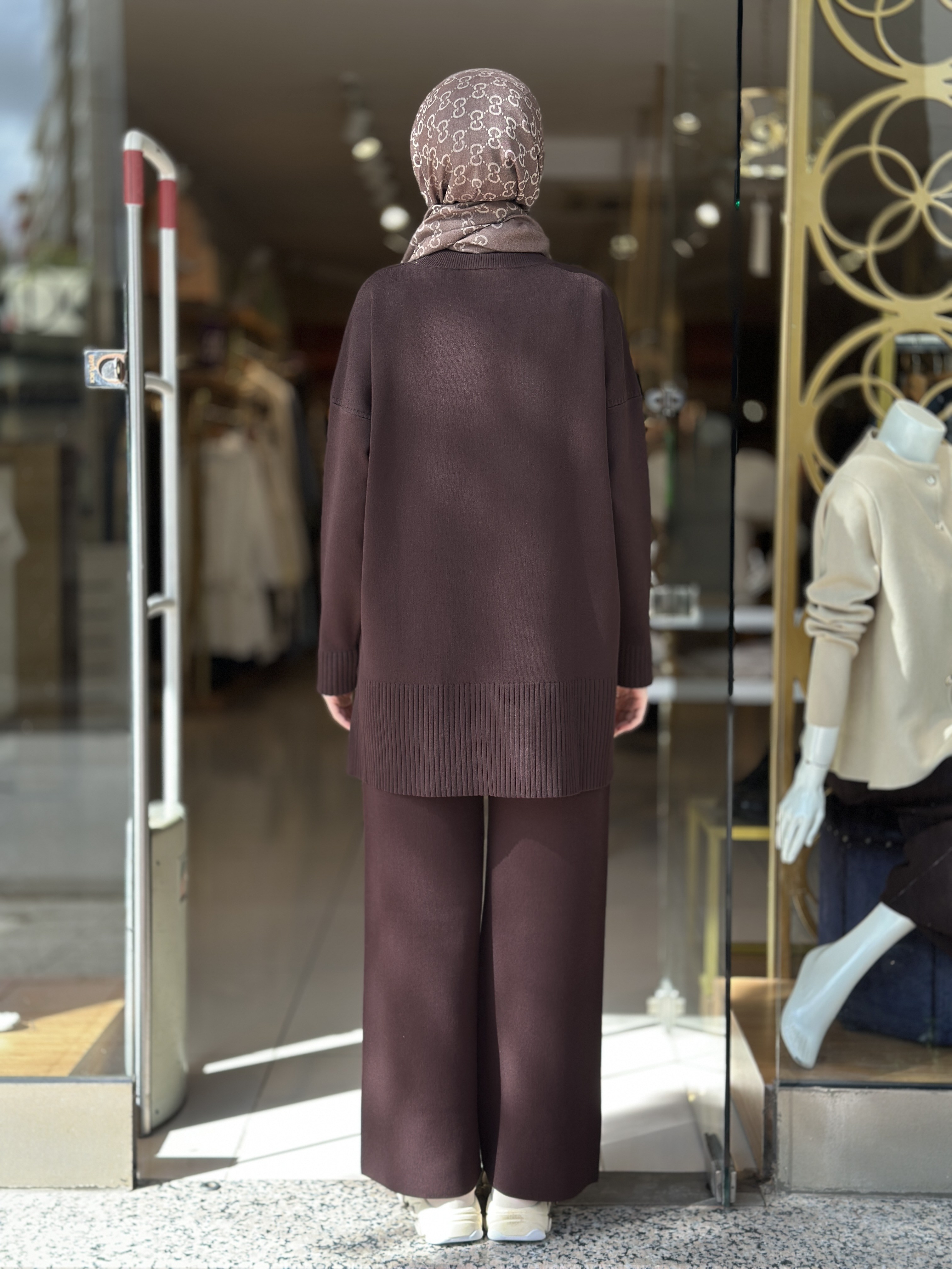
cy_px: 634
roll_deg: -0.8
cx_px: 476
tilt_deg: -4.8
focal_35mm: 48
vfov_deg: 39.7
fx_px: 1760
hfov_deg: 30.3
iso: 80
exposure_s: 1/524
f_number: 1.78
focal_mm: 6.86
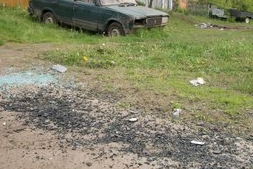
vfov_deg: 27.4
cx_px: 172
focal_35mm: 49
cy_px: 60
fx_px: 345
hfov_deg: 39.8
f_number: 13
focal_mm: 31
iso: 1000
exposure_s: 1/50
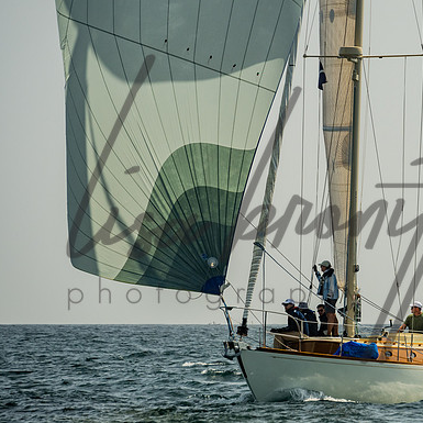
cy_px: 200
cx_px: 326
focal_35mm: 354
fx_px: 4894
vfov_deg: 4.9
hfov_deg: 4.9
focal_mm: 200
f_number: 6.3
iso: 320
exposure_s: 1/1250
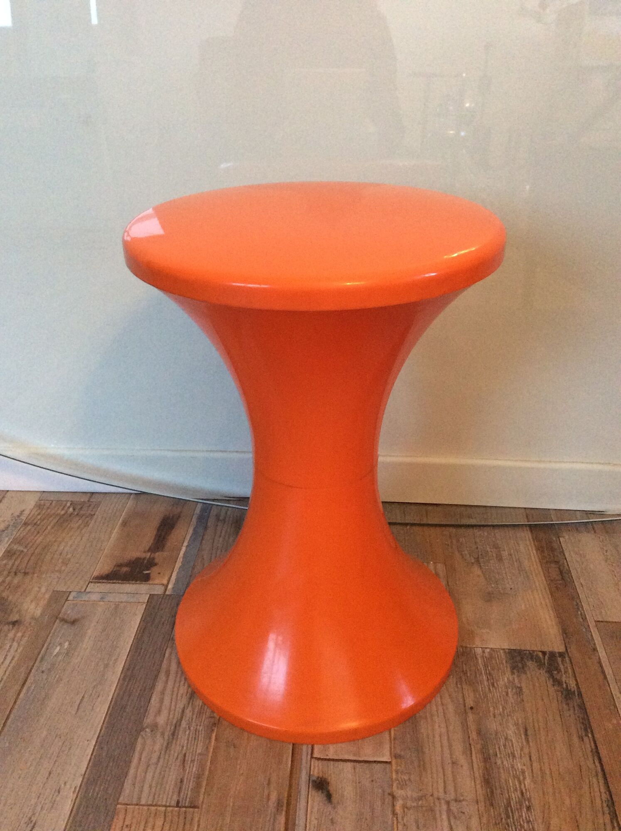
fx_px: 767
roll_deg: +1.3
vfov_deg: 56.9
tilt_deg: -26.8
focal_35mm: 32
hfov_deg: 44.1
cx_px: 310
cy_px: 416
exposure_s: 1/25
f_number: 2.4
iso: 250
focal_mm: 3.3
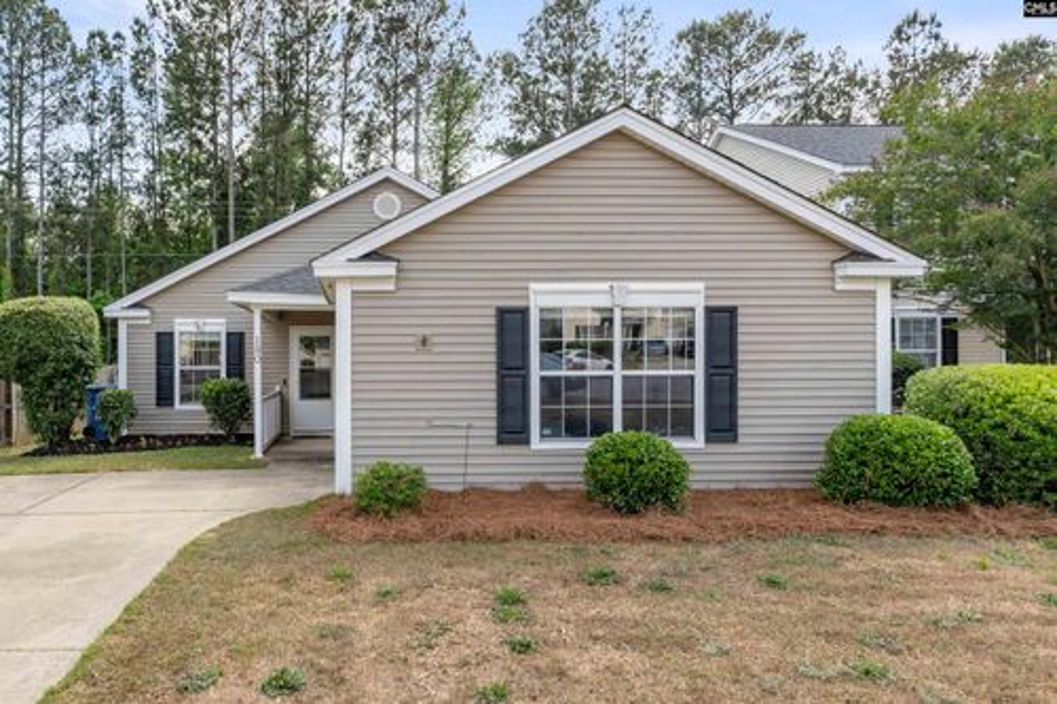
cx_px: 528
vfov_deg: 72.0
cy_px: 352
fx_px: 484
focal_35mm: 16
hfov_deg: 95.0
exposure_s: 1/400
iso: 200
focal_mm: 11
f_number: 6.3
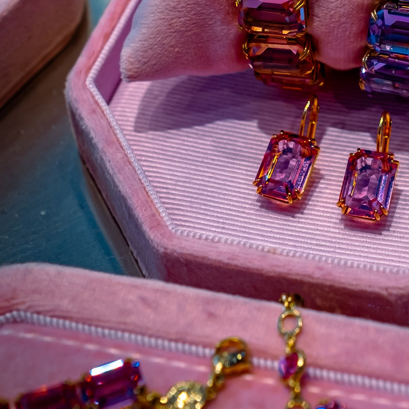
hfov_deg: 16.9
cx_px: 403
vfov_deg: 16.4
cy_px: -103
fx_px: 1350
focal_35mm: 101
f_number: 4
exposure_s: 1/125
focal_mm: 23
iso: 200
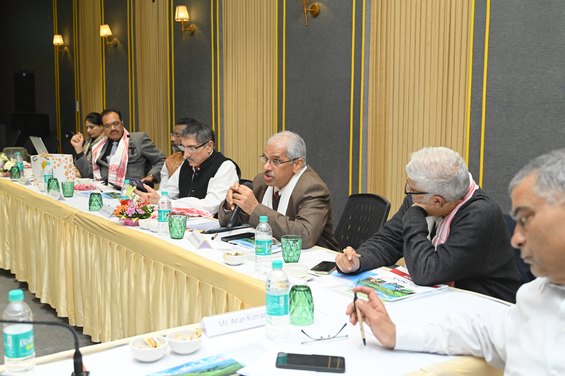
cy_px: 188
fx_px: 627
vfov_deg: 33.4
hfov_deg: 48.5
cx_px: 282
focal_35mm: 40
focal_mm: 40
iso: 2000
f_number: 4
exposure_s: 1/125
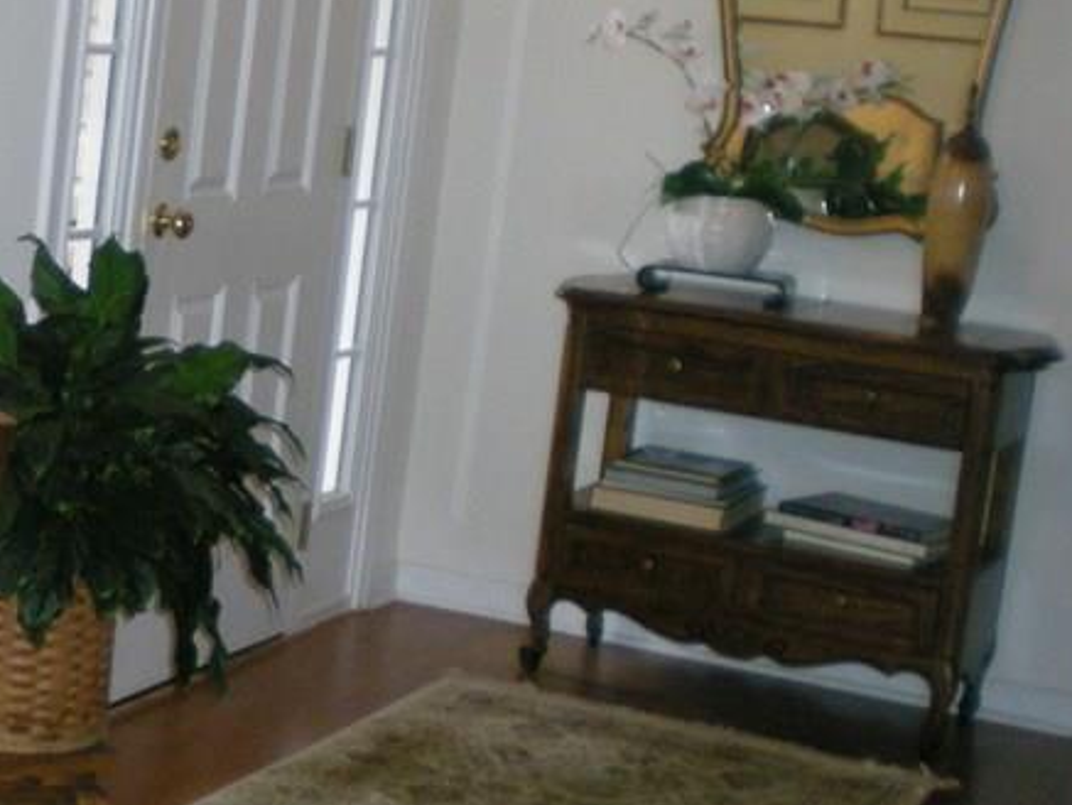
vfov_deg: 16.6
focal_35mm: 89
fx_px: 2757
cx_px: -159
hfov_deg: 20.8
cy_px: 373
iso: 257
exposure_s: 1/60
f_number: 3.1
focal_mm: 6.3
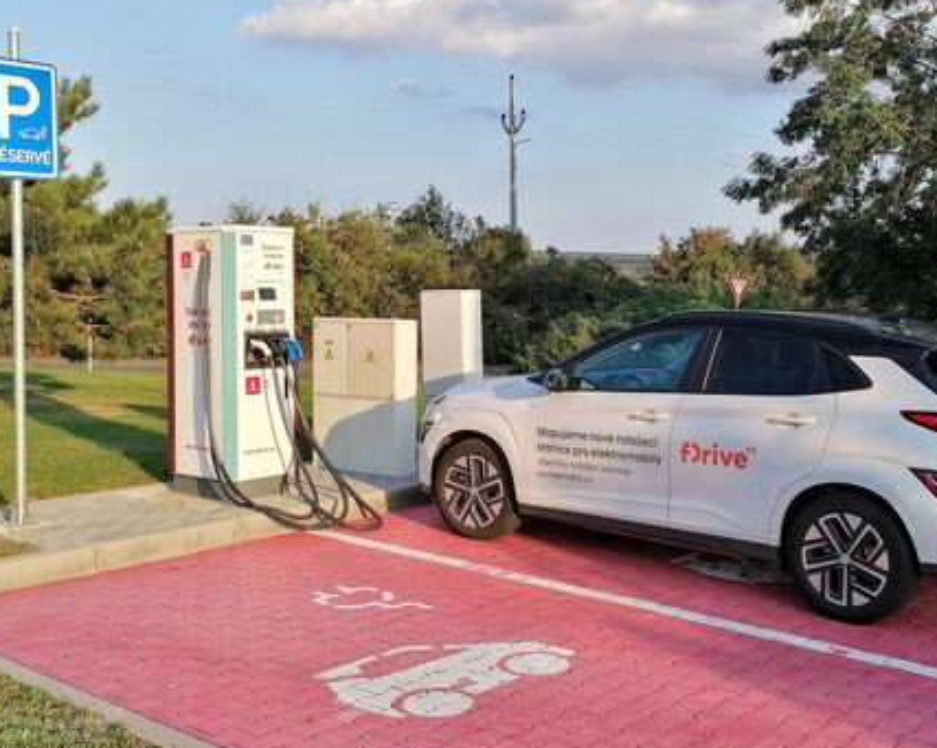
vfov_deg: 34.1
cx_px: 540
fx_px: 1219
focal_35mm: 44
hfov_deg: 41.9
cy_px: 331
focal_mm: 5.3
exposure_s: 1/867
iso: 50
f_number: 1.8
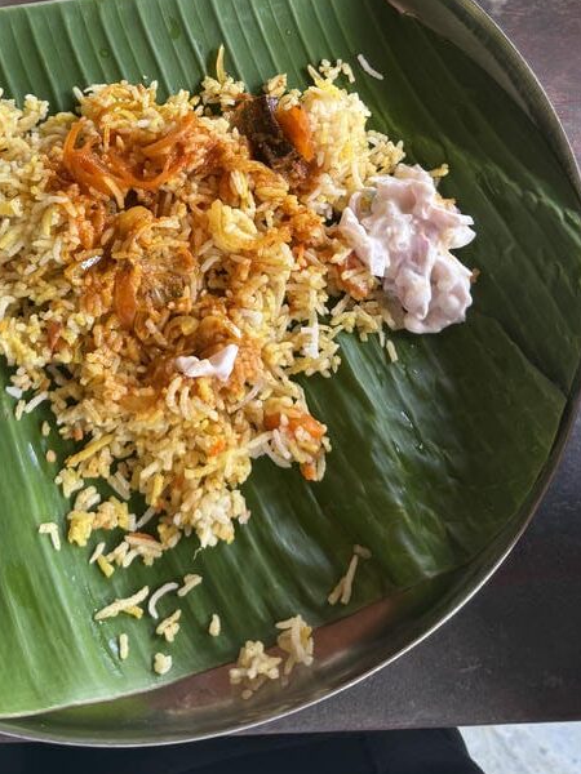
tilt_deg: -61.9
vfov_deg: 44.6
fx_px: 895
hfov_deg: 35.7
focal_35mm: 40
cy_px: 157
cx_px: 205
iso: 100
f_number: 1.78
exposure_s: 1/121
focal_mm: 6.76
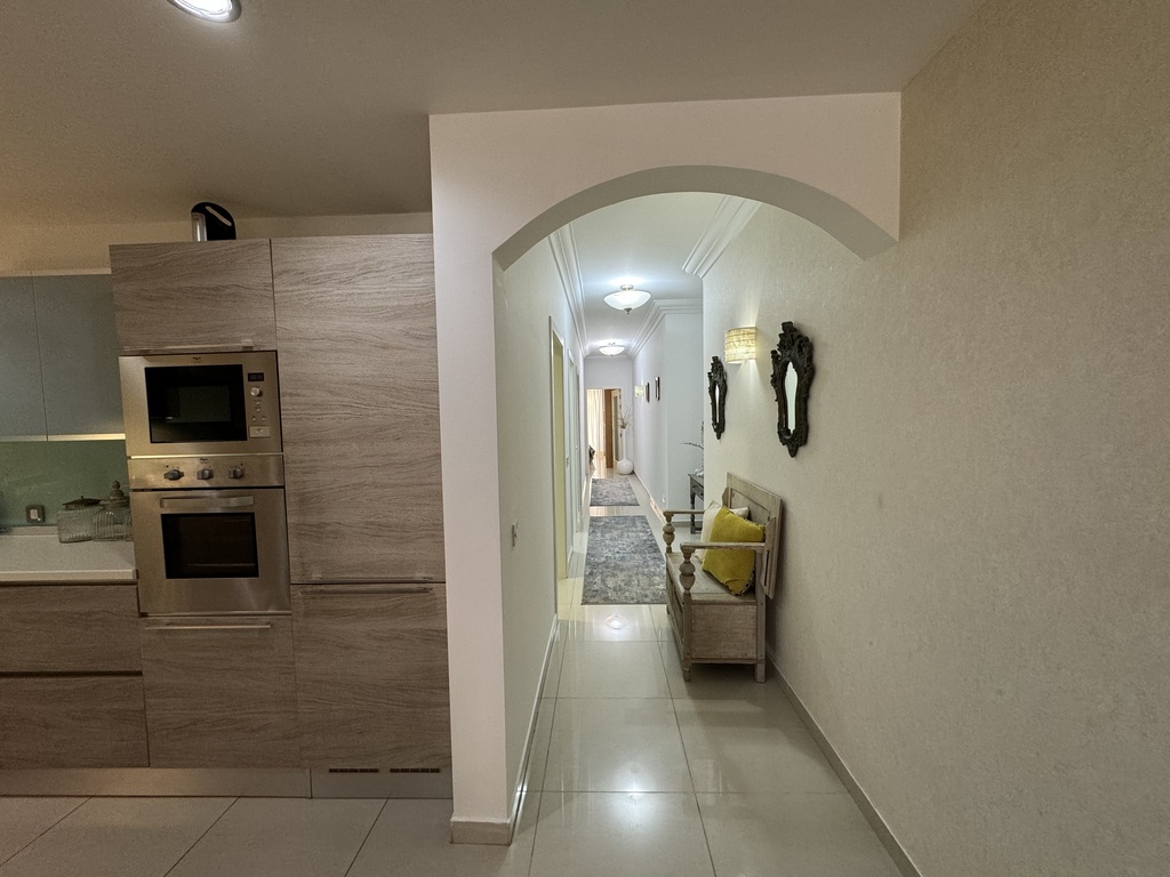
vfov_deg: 85.7
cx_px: 585
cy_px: 438
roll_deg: +1.0
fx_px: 473
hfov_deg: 102.1
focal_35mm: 14
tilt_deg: -3.1
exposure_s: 1/50
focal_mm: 2.22
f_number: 2.2
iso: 160
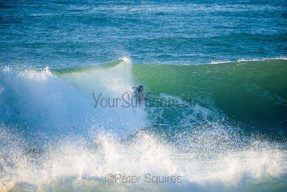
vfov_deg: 2.8
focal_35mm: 500
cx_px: 144
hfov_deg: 4.1
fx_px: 3988
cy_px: 96
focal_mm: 500
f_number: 5.6
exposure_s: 1/1600
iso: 280
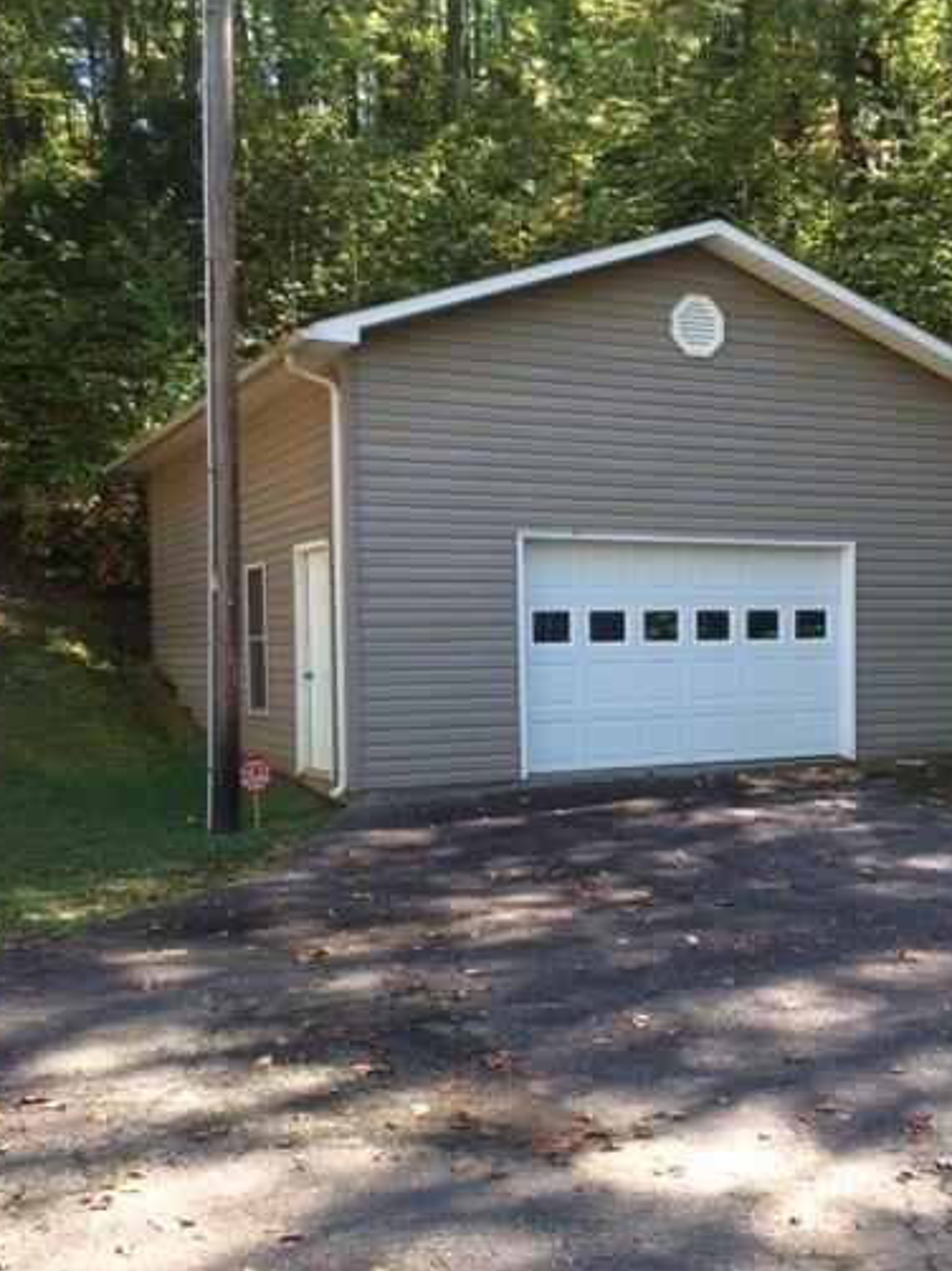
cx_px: 532
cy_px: 706
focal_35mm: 37
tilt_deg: -4.8
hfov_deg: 38.6
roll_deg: +0.8
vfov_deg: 50.1
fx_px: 1358
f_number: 2.2
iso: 40
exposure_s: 1/120
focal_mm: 4.15
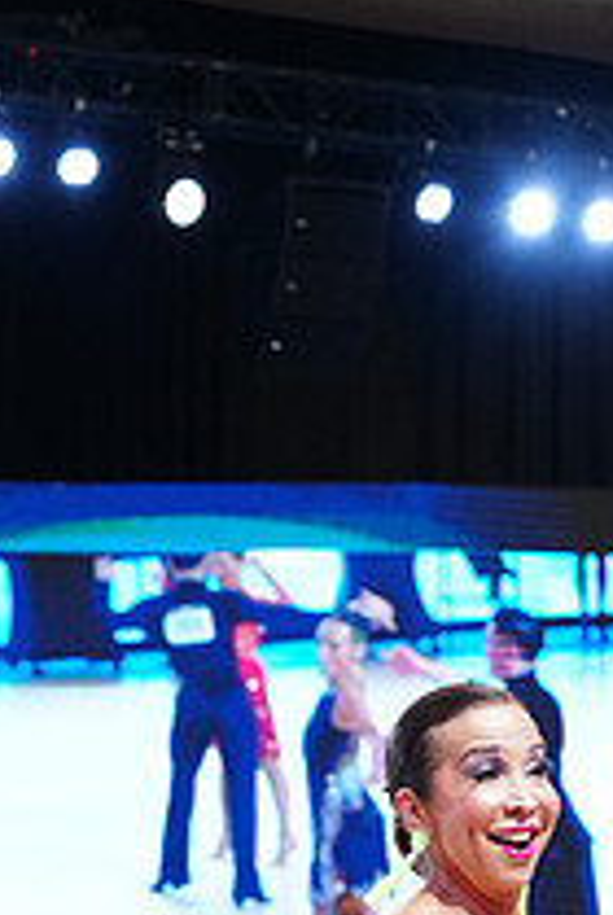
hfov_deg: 7.1
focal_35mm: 194
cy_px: 1208
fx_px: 4938
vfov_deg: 10.4
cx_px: -68
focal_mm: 70
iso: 2500
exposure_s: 1/250
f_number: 4
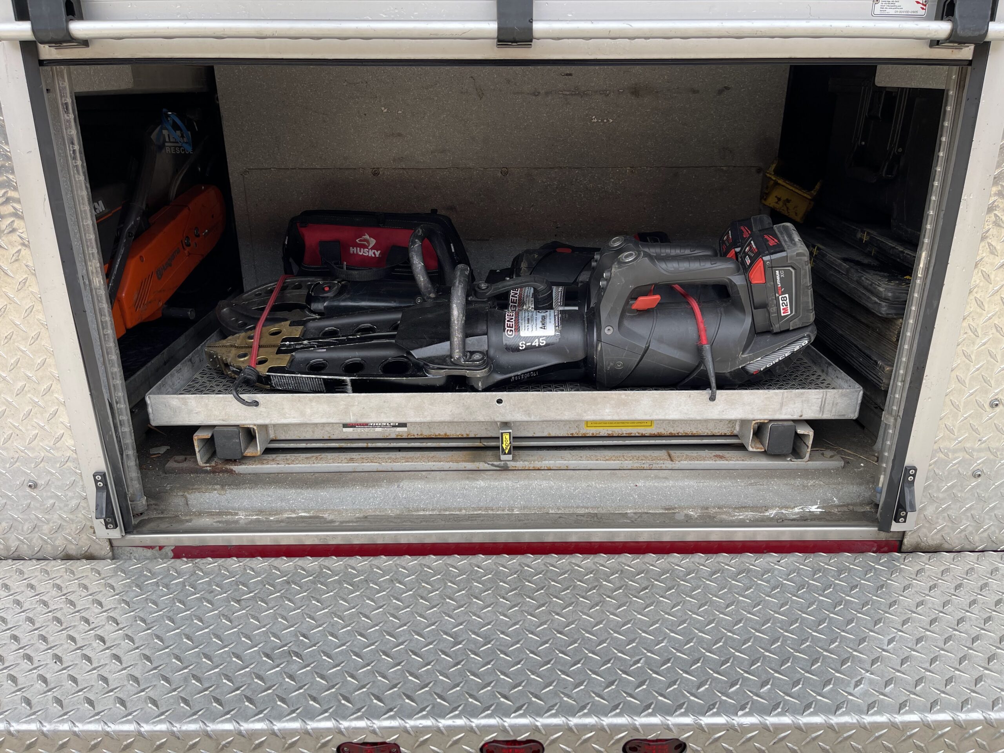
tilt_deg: -23.7
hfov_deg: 67.3
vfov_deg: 53.1
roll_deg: +0.1
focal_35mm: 26
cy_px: 376
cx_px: 502
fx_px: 754
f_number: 1.6
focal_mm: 5.1
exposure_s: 1/553
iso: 32
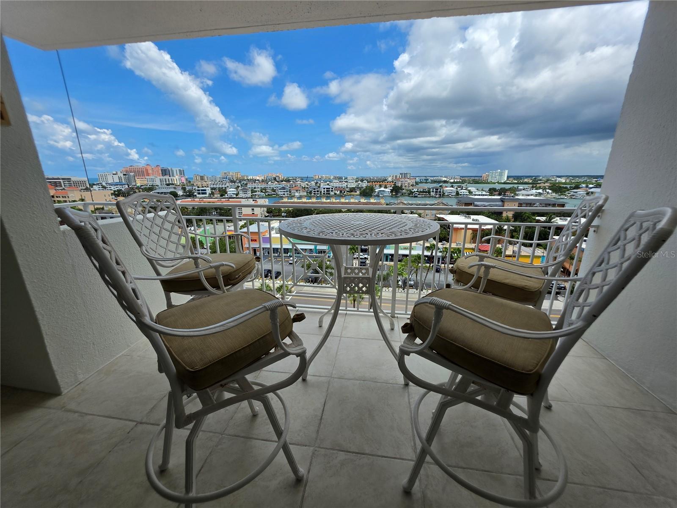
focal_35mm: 13
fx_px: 254
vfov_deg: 89.9
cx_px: 338
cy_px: 254
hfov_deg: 106.2
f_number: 1.9
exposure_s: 1/1957
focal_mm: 2.2
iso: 32
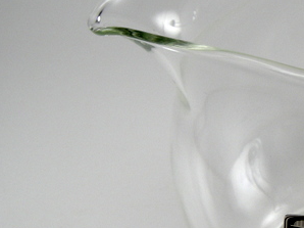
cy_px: 155
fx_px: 825
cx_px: 355
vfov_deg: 15.7
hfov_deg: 19.7
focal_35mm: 94
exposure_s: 1/125
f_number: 3.4
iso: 64
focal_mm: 7.5
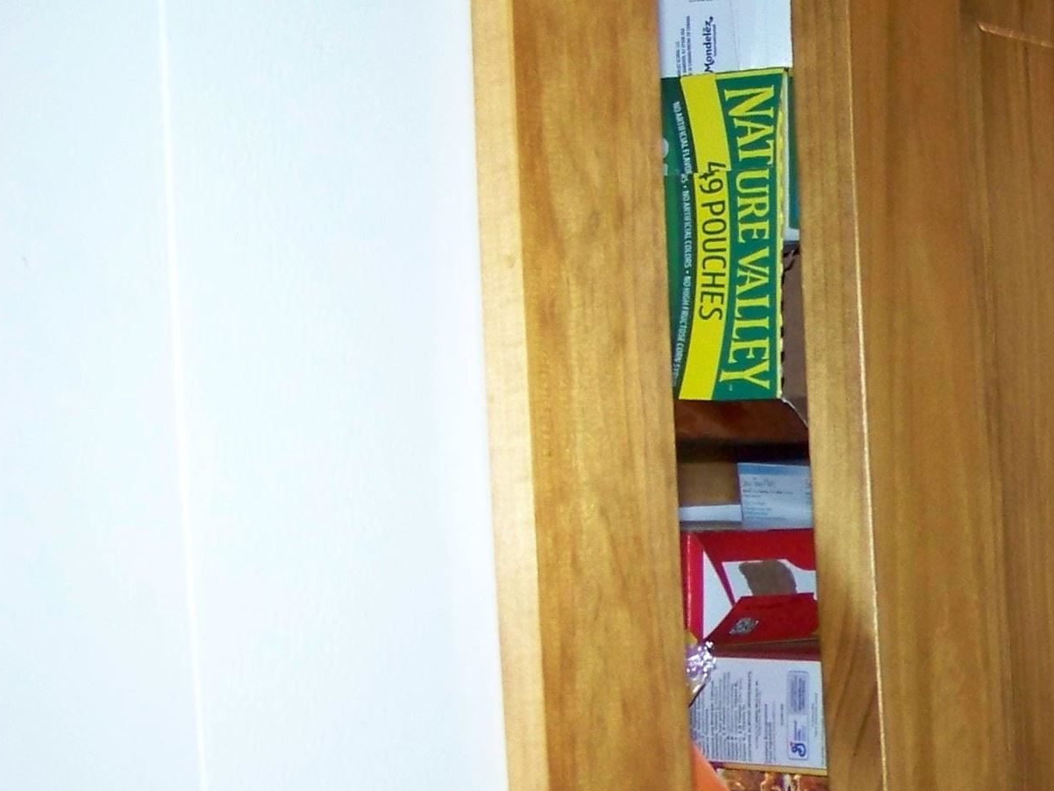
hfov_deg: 19.7
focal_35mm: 92
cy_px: 575
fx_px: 2802
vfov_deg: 16.0
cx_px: 1342
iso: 200
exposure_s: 1/30
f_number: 2.8
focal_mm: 5.85
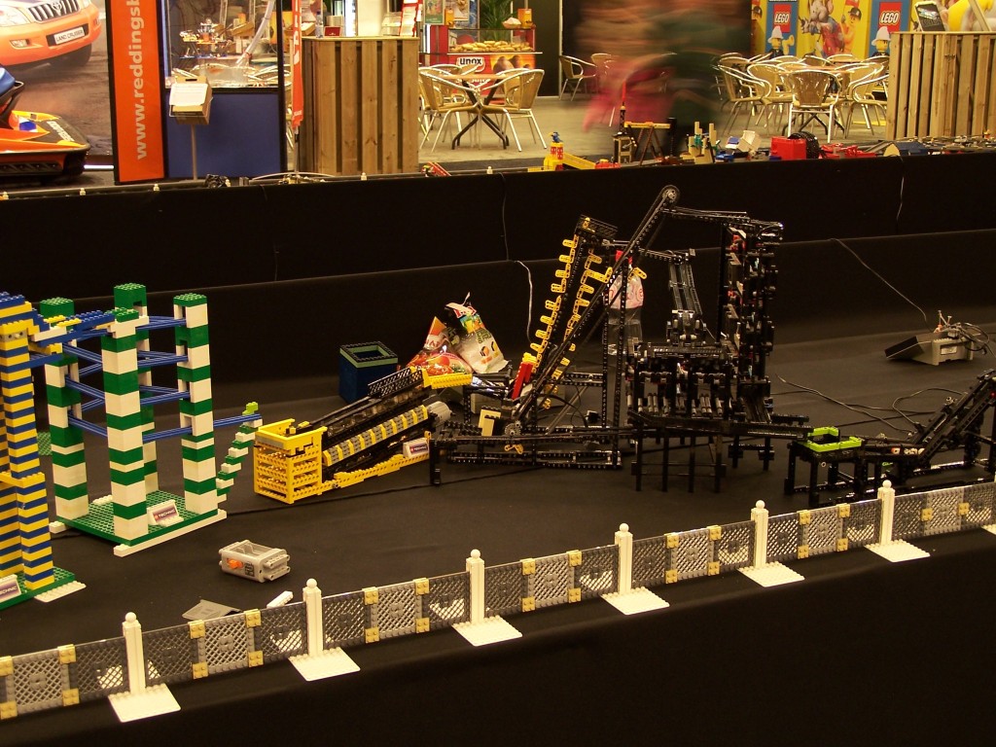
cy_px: 374
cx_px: 498
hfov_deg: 37.5
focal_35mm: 51
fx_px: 1467
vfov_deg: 28.6
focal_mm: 8.5
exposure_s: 1/2
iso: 80
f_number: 3
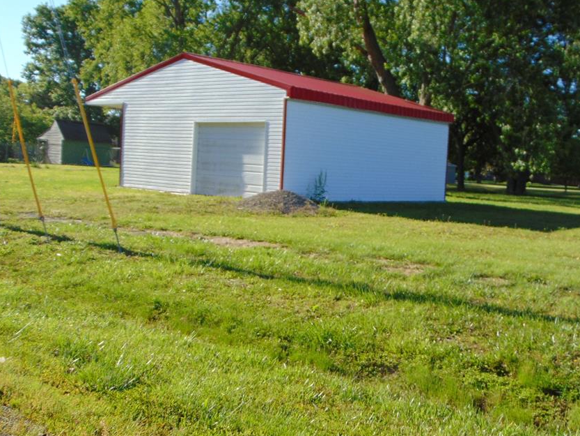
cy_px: 217
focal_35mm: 43
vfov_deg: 33.6
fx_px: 721
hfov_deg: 43.7
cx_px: 343
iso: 80
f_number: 3.2
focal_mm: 6.3
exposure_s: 1/640
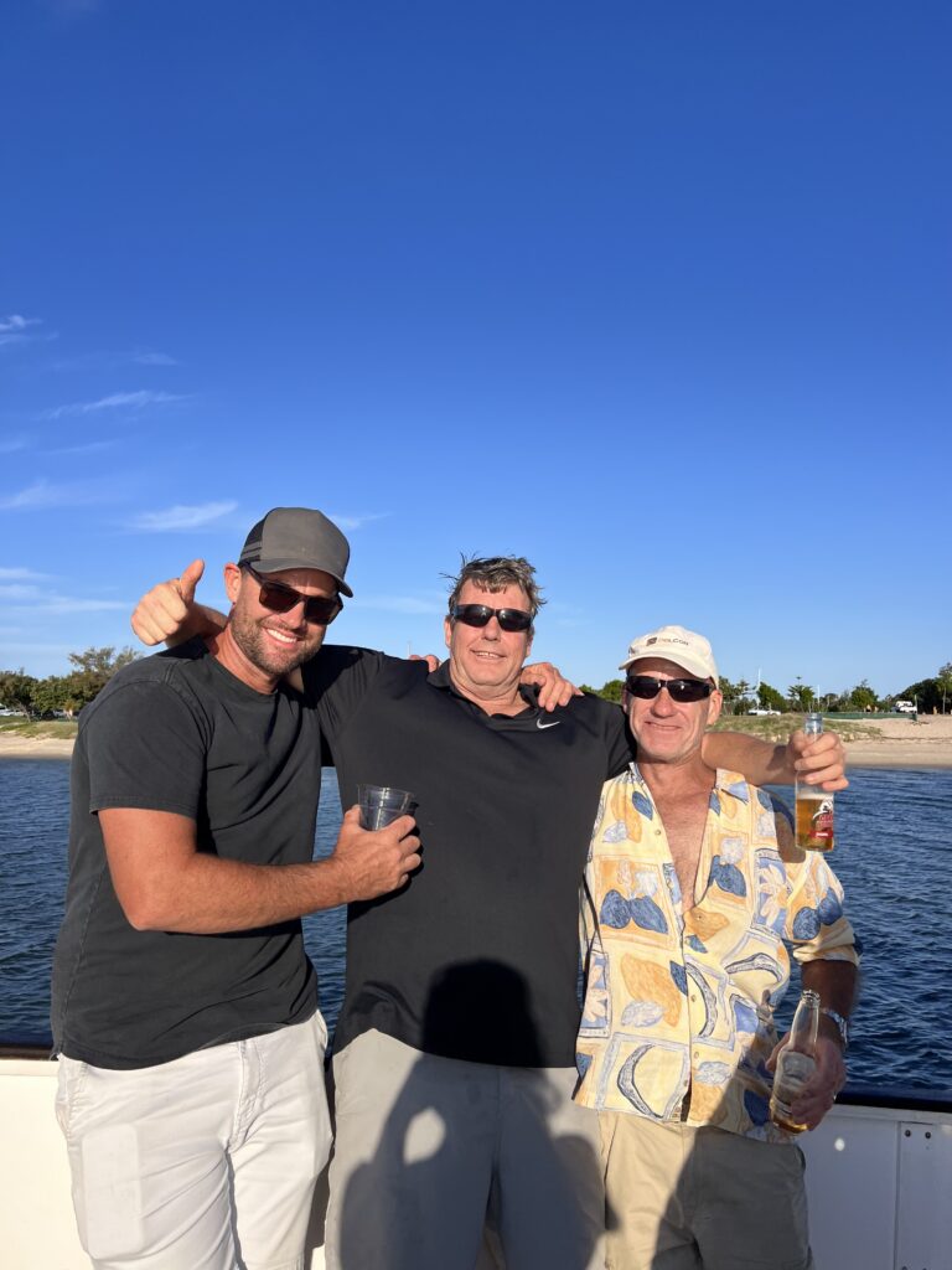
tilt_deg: +6.3
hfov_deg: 53.1
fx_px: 953
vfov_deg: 67.3
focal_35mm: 26
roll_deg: -1.0
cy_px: 635
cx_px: 476
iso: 50
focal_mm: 5.7
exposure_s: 1/4831
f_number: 1.5
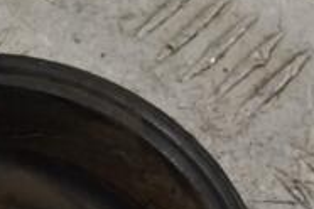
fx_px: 2023
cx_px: -81
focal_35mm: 232
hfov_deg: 8.8
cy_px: 287
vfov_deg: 5.9
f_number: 10
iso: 3200
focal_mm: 48
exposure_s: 1/400
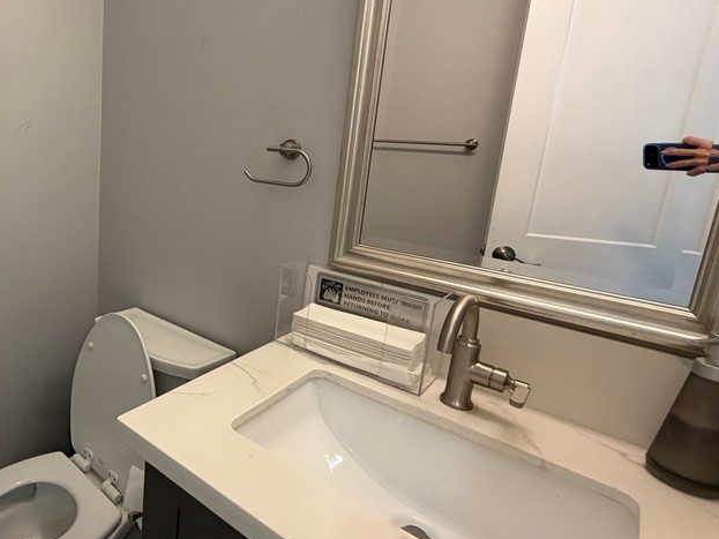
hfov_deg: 67.9
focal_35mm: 23
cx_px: 158
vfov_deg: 58.6
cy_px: 230
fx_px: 478
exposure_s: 1/120
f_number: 2.2
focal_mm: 2.22
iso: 320
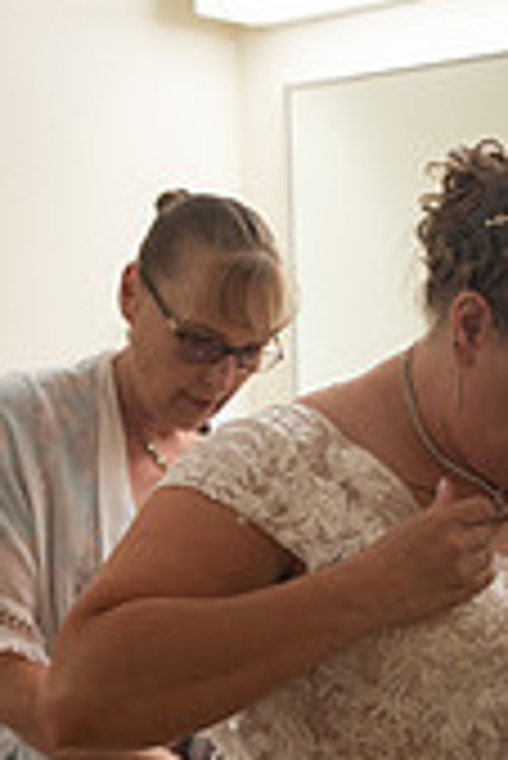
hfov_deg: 17.5
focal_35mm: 77
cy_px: 567
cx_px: 436
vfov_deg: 26.0
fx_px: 1626
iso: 200
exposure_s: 1/160
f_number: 3.5
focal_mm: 29
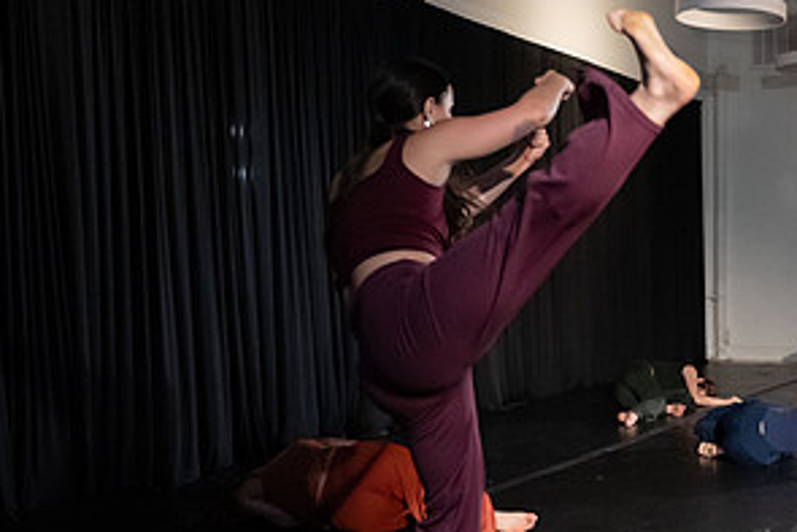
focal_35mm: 55
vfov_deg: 24.6
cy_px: 317
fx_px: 1218
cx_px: 724
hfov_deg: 34.2
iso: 6400
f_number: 3.5
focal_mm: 28
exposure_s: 1/400
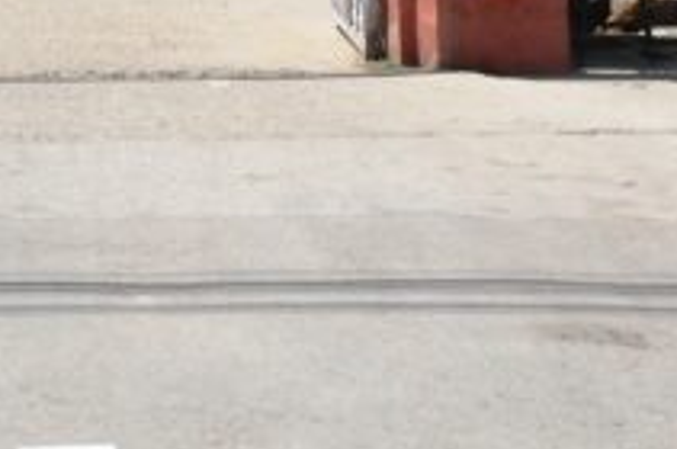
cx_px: -132
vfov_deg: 8.1
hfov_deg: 12.3
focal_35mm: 164
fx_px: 3079
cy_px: -295
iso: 100
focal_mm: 30
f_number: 8
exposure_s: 1/250
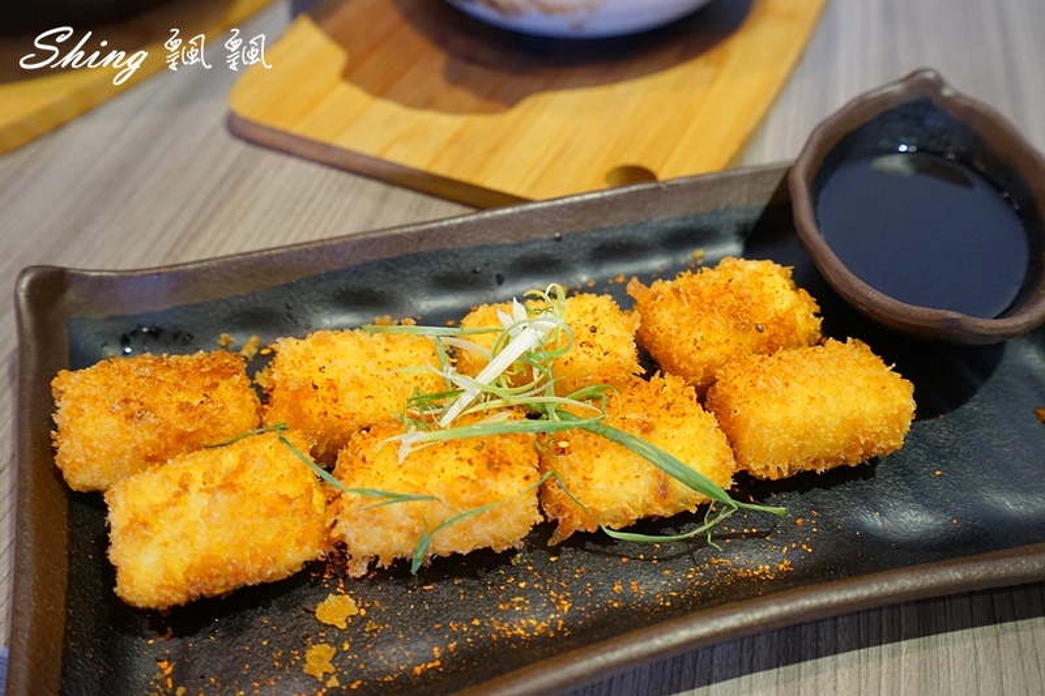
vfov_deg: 37.8
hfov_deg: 54.4
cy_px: 348
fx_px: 1016
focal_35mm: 35
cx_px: 522
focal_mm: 35
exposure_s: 1/30
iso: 1250
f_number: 5.6
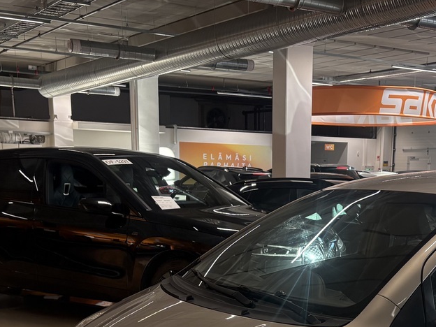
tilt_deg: -14.1
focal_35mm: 60
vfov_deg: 23.0
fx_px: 756
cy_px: 360
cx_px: 294
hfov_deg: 31.9
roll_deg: -0.4
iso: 125
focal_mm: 5.96
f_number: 1.6
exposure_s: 1/203
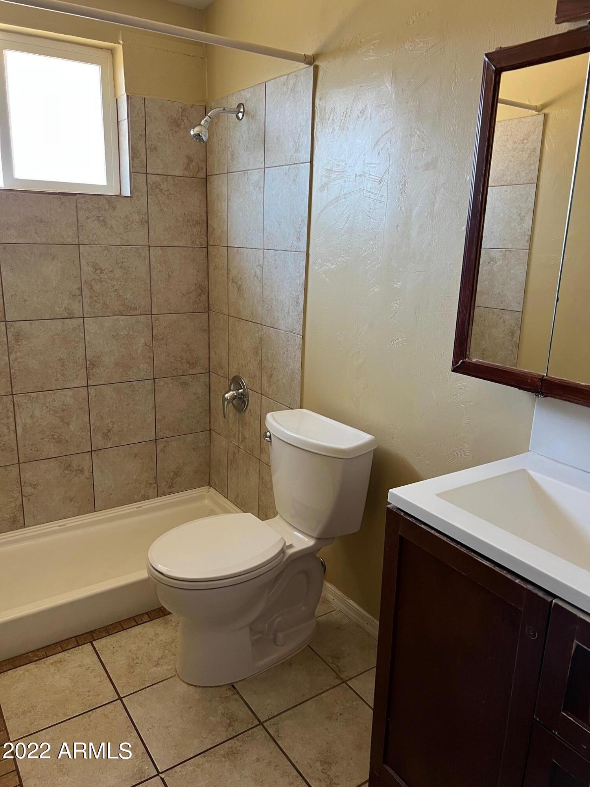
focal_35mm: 26
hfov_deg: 53.1
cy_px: 394
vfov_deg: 67.3
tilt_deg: -14.0
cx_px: 295
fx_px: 591
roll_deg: -0.6
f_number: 1.5
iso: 125
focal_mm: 5.7
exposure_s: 1/74
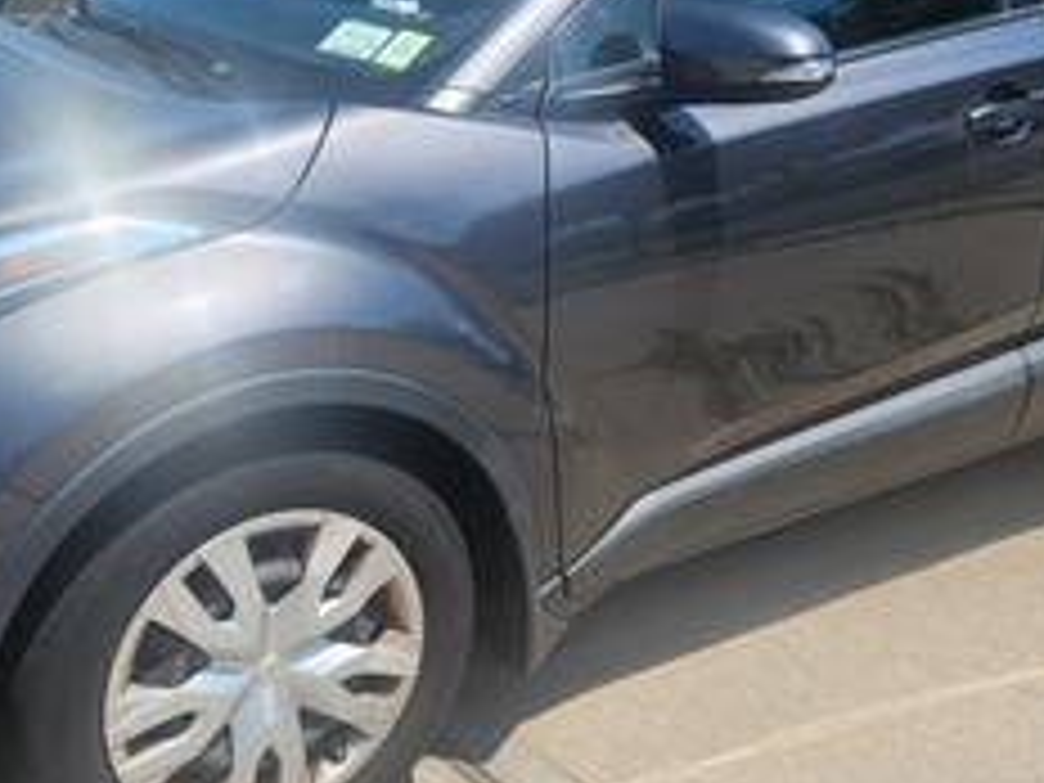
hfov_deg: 38.1
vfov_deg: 29.0
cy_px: 279
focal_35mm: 50
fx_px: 1508
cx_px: 441
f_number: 1.8
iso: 20
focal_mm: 5.4
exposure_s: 1/1297
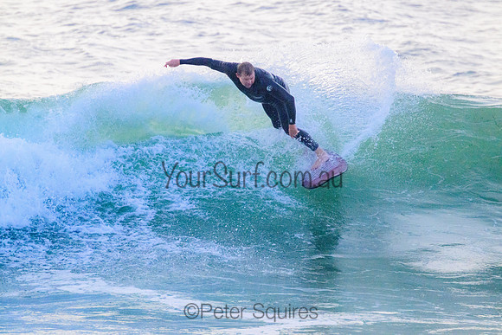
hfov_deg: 2.6
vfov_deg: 1.7
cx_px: 251
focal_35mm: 800
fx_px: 11158
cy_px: 168
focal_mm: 800
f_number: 11
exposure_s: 1/2000
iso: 5000
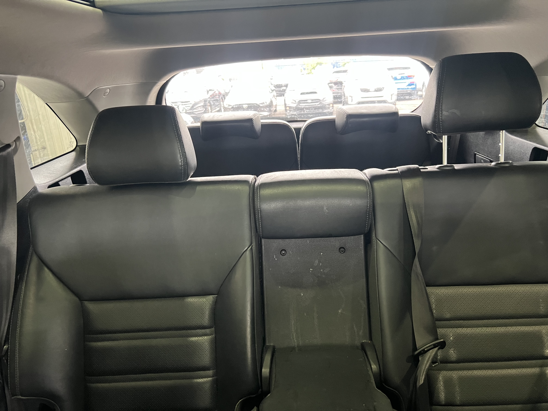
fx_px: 412
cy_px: 206
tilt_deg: -17.0
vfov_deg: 53.1
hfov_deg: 67.3
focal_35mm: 26
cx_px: 274
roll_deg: +3.4
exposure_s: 1/46
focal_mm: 5.7
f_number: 1.5
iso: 500
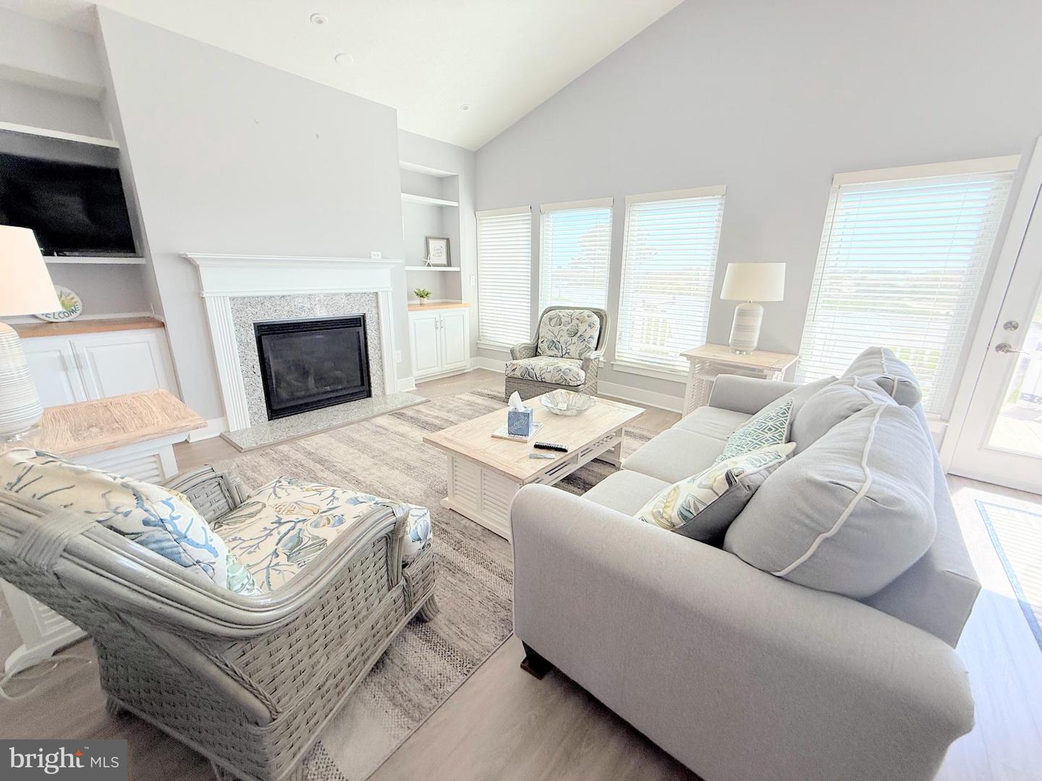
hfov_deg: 102.1
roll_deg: -0.2
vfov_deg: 85.7
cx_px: 521
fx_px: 421
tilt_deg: -16.1
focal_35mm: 14
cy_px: 390
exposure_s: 1/215
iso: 64
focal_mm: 2.22
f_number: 2.2
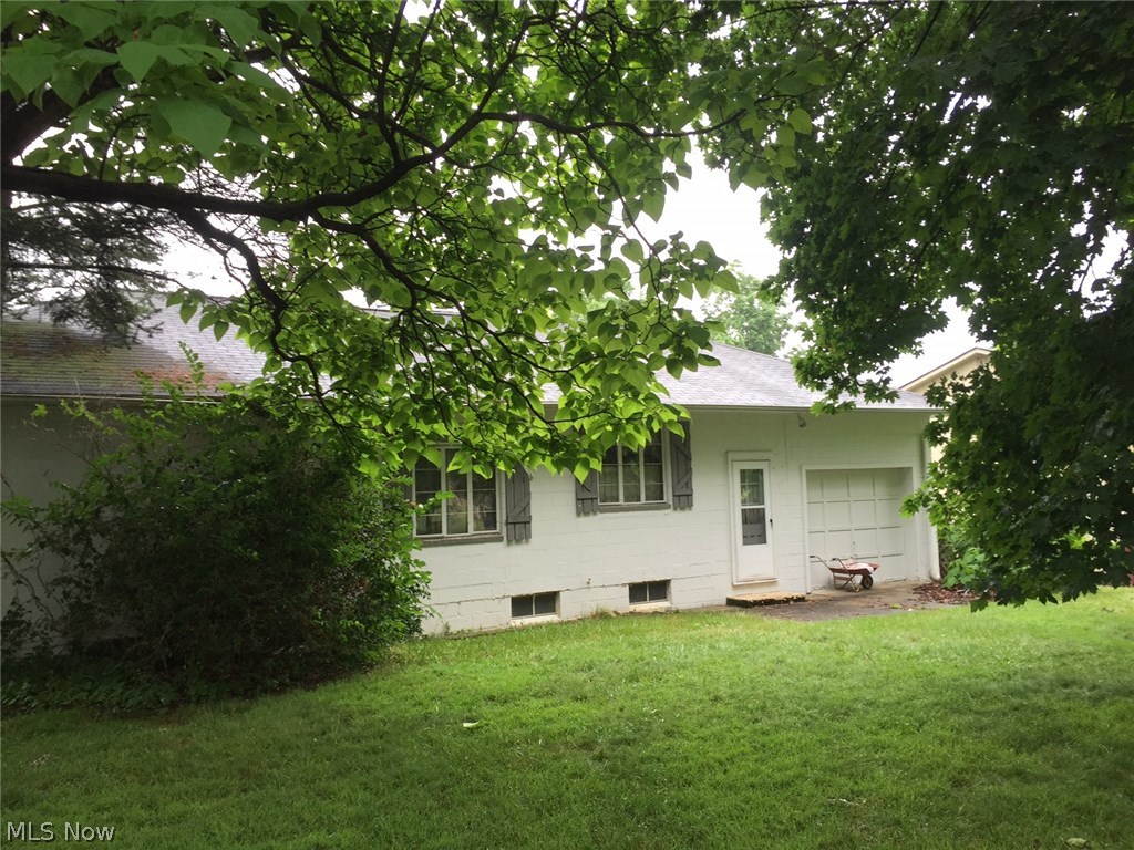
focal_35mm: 29
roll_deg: +2.4
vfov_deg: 48.2
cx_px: 567
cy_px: 425
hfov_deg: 61.7
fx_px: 950
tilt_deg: +3.0
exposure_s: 1/60
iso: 32
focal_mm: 4.15
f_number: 2.2
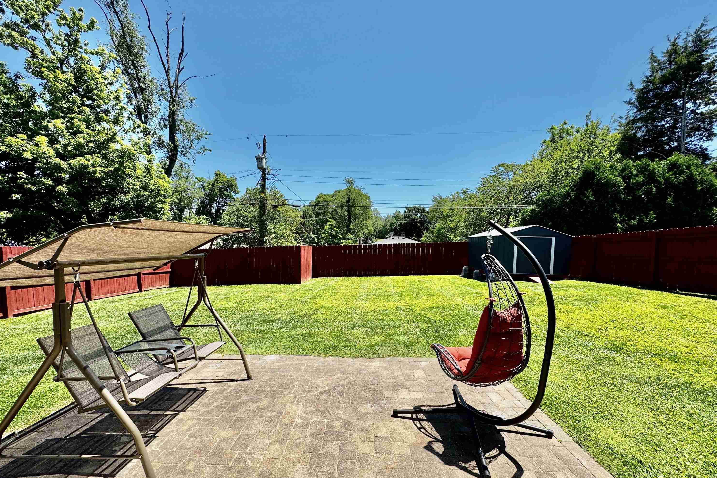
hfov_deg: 100.4
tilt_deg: -4.6
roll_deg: -1.0
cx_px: 359
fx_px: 299
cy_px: 261
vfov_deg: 77.1
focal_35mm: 15
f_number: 2.2
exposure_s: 1/1160
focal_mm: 2.22
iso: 40
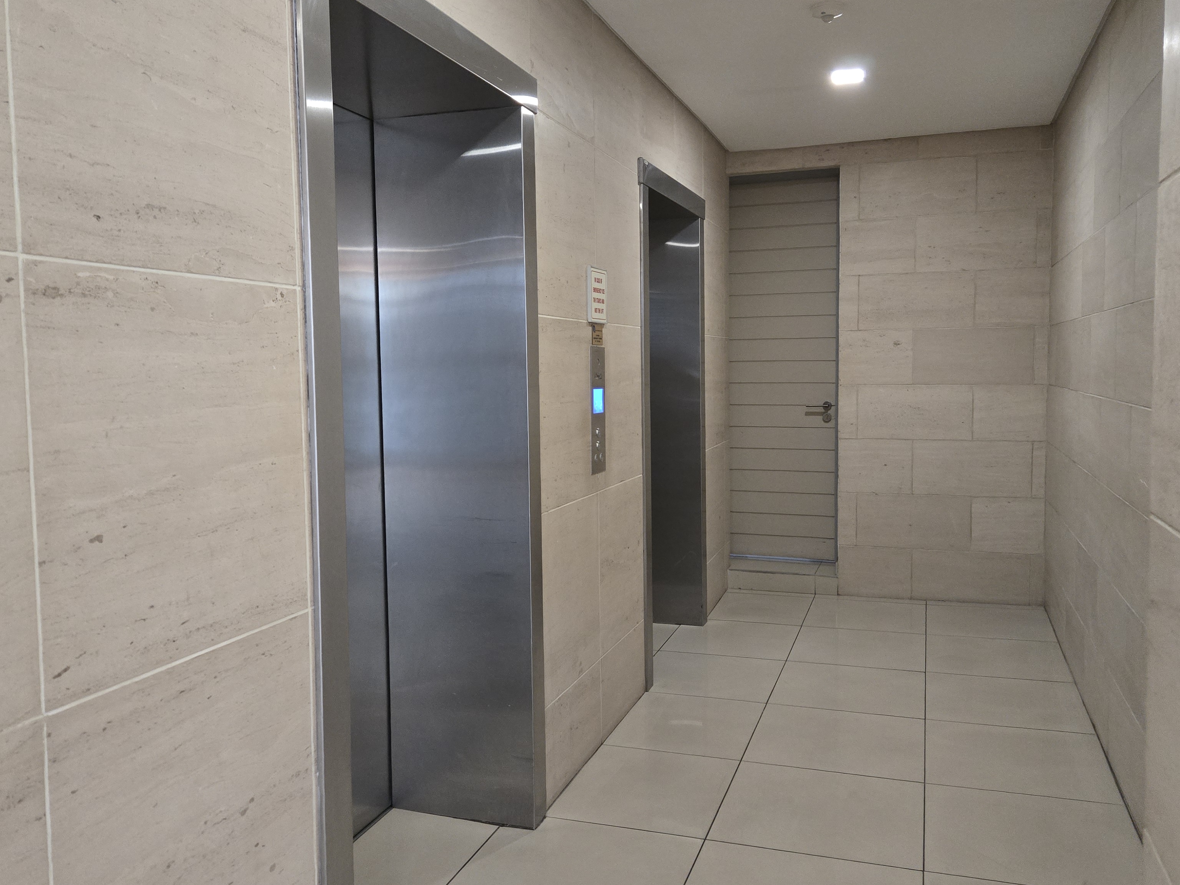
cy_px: 444
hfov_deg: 60.0
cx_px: 603
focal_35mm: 30
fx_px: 1023
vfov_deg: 46.8
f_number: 1.8
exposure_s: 1/100
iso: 1250
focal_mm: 5.4
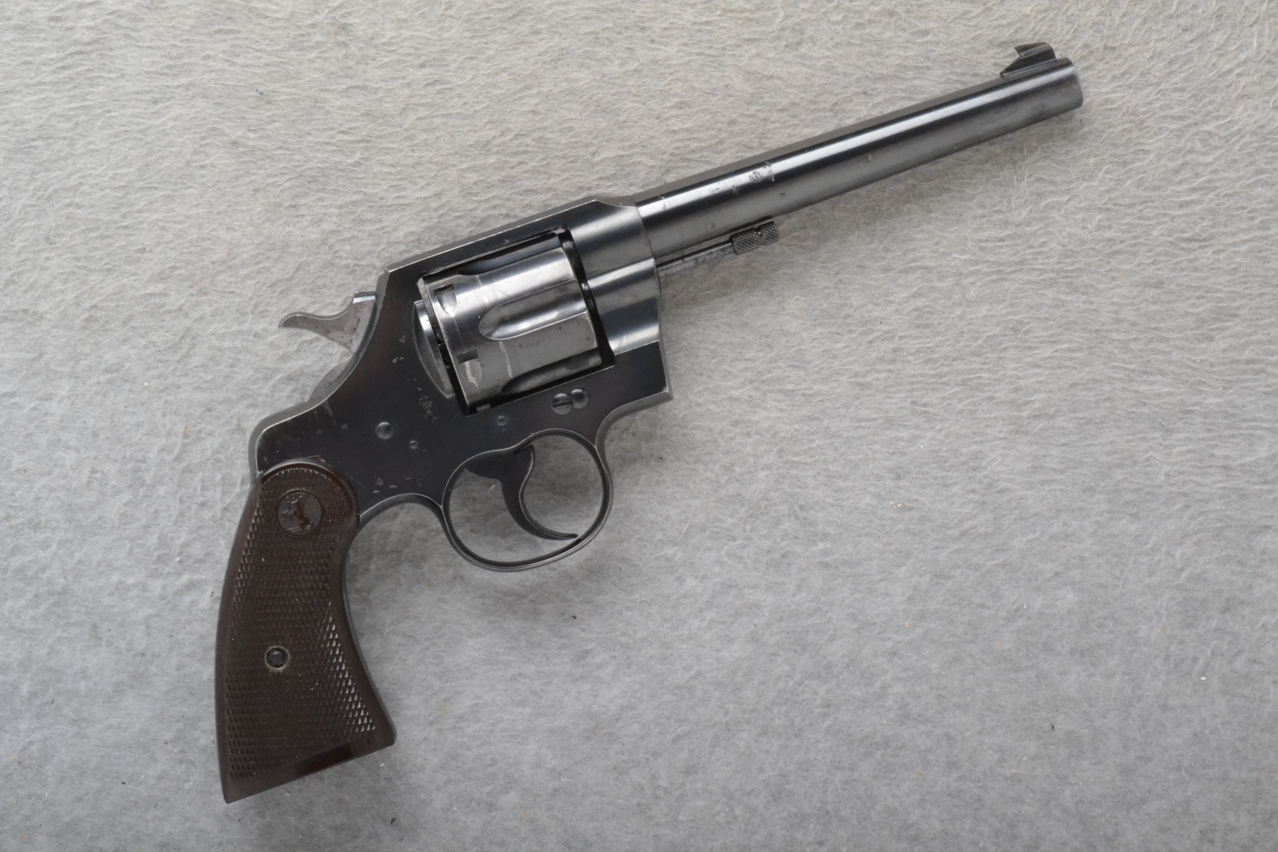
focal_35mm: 52
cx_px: 639
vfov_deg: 25.8
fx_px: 1864
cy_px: 426
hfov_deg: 37.9
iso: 3200
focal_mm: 35
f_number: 20
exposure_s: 1/160
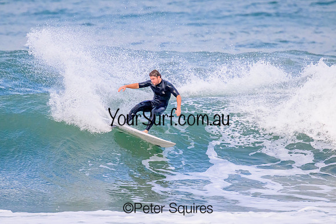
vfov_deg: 1.6
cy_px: 112
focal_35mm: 835
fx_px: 7798
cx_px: 168
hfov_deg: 2.5
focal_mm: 800
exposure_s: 1/2000
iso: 5000
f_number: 11
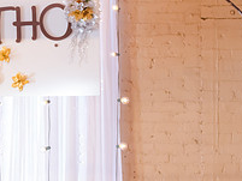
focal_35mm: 226
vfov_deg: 6.6
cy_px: 79
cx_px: -8
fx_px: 1581
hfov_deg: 8.7
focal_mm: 70
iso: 1600
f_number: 2.8
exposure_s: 1/125
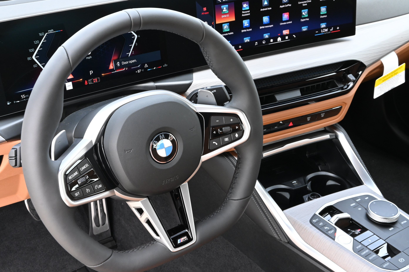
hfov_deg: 43.0
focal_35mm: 46
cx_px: 204
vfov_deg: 29.4
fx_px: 520
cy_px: 136
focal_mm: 30.5
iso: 1600
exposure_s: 1/50
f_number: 16
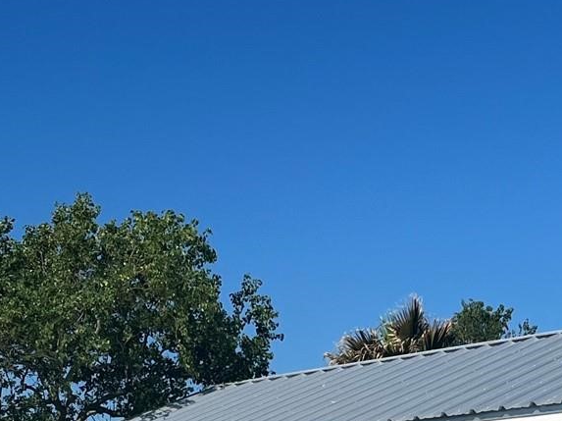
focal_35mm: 93
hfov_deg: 21.1
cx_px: 308
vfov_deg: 14.3
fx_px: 1509
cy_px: 710
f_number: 1.6
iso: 50
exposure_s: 1/7353
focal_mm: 5.1
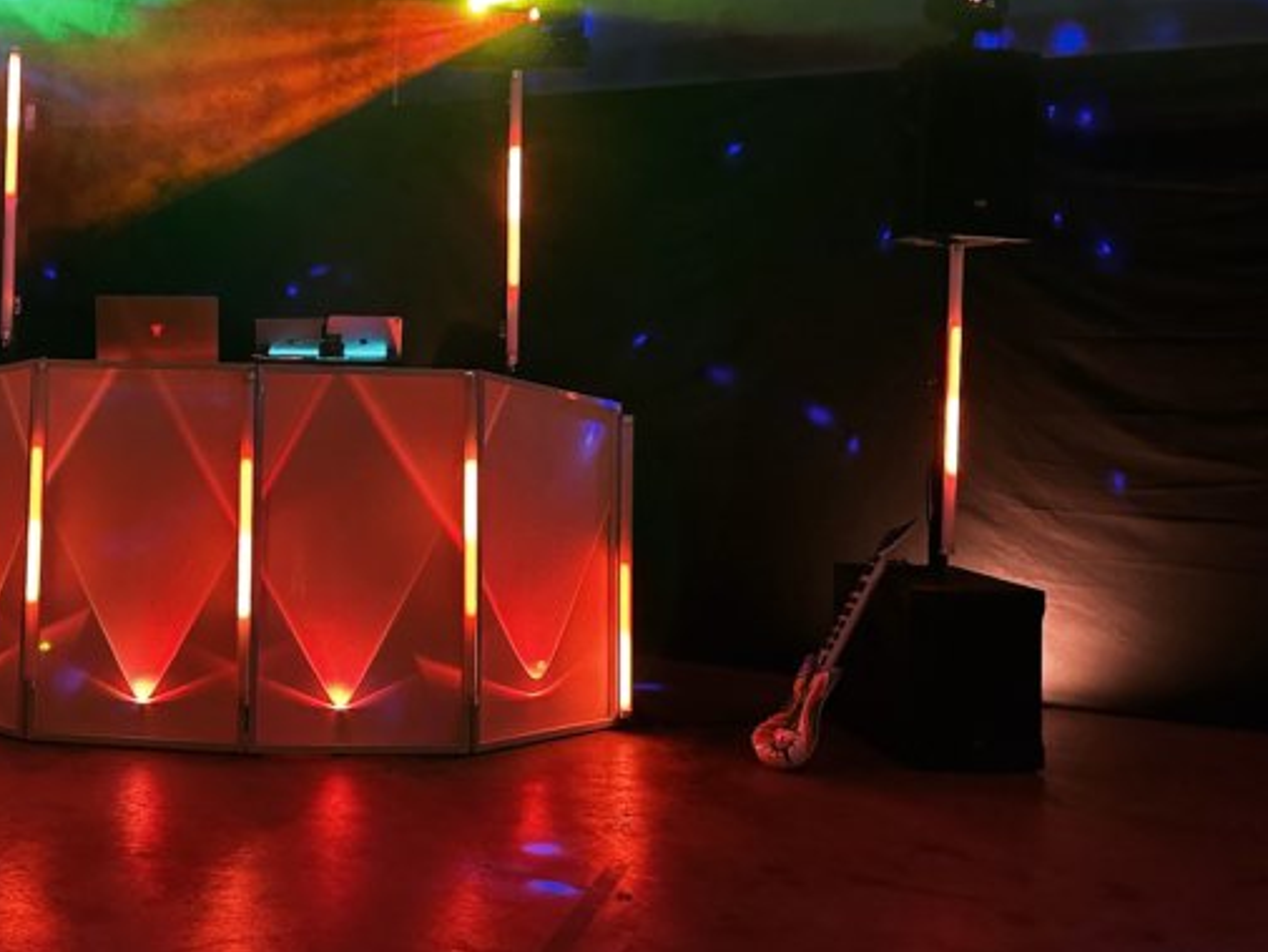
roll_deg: -2.3
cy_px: 309
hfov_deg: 46.6
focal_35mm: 38
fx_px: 1392
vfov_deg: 37.3
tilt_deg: +2.3
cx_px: 271
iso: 1000
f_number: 1.78
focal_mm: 6.86
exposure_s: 1/46
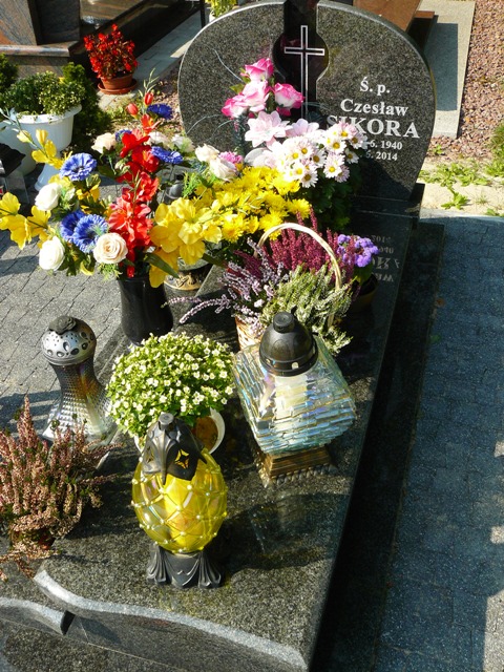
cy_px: 336
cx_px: 252
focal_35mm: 36
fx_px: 699
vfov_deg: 51.4
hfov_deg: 39.7
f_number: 5.6
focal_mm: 6
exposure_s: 1/200
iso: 100
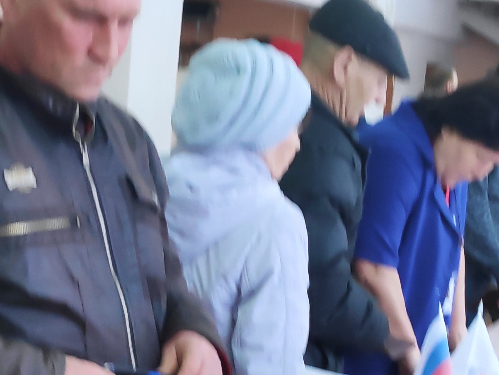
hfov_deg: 28.7
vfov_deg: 21.2
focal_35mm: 67
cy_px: 377
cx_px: 155
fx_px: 966
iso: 248
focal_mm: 3.94
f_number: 1.9
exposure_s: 1/100
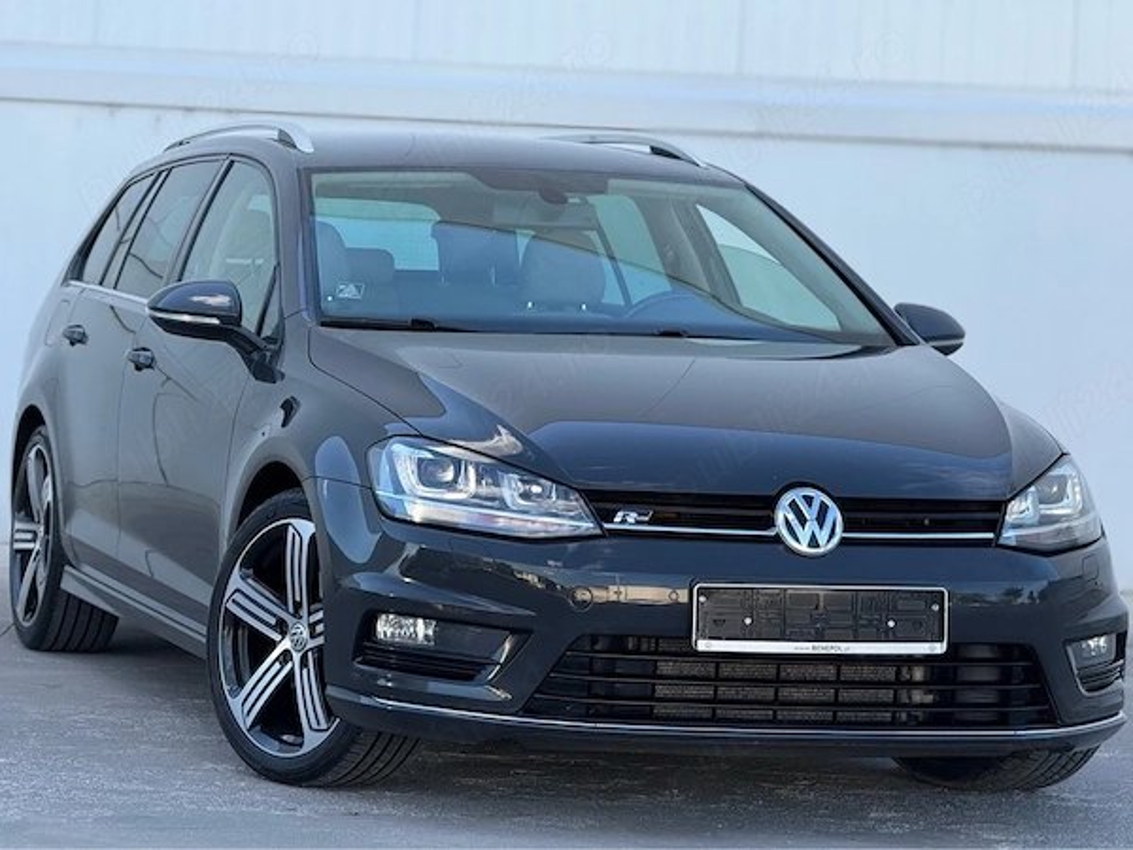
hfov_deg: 16.4
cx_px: 566
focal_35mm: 120
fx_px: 3928
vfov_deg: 12.3
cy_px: 425
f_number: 2.8
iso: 50
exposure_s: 1/250
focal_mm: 15.66
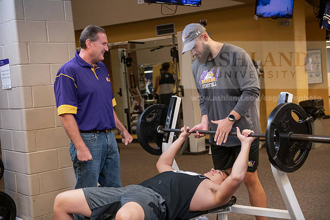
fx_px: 477
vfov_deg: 26.0
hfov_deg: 38.2
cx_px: 165
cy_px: 110
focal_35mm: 52
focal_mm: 52
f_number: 3.2
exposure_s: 1/200
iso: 1250
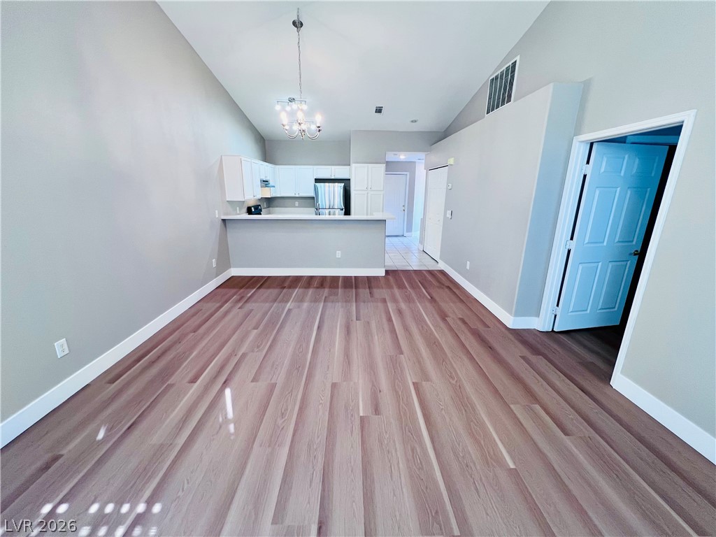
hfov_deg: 106.2
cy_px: 268
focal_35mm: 13
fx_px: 269
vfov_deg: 89.9
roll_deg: -1.1
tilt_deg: -15.9
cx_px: 358
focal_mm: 1.57
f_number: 1.8
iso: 160
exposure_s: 1/60
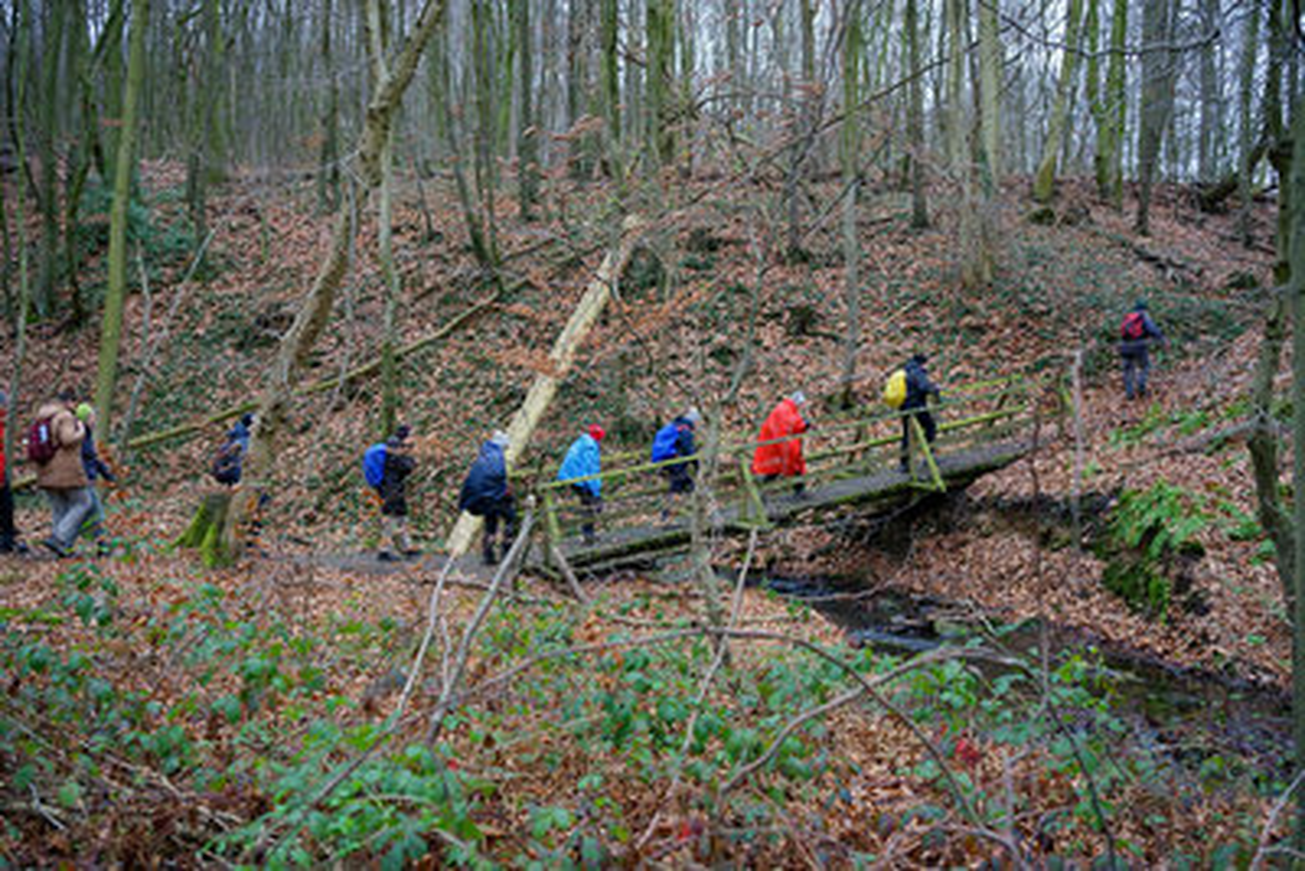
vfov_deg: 37.9
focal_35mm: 35
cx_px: 652
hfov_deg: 54.4
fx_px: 1269
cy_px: 436
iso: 320
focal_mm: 35
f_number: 4
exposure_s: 1/60
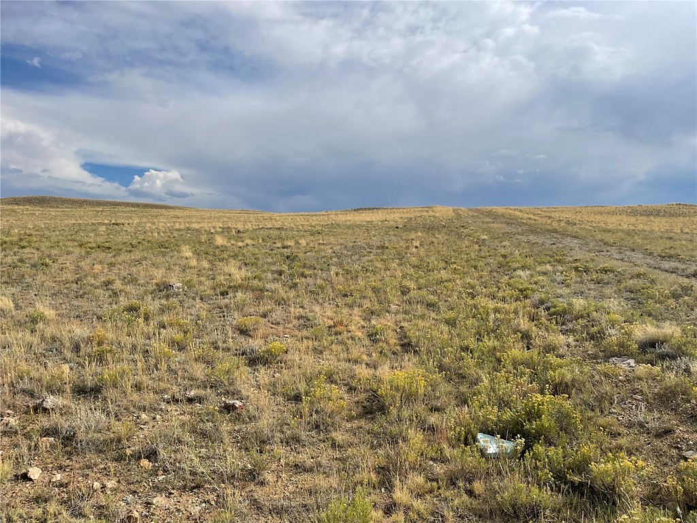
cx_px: 348
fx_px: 524
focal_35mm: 26
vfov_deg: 53.1
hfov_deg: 67.3
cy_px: 262
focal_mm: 4.2
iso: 32
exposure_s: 1/5556
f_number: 1.6
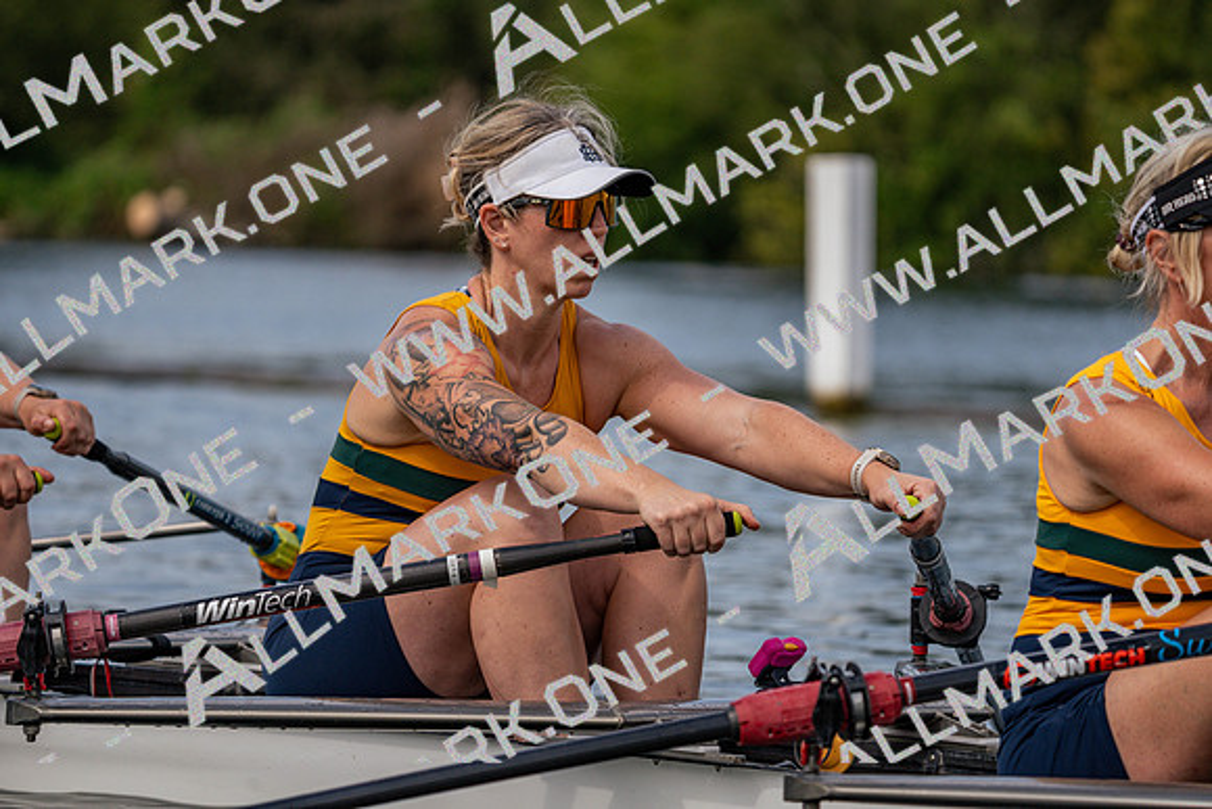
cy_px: 404
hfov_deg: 8.2
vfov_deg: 5.5
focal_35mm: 252
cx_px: 606
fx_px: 8486
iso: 250
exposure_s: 1/1600
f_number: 5.6
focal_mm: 252
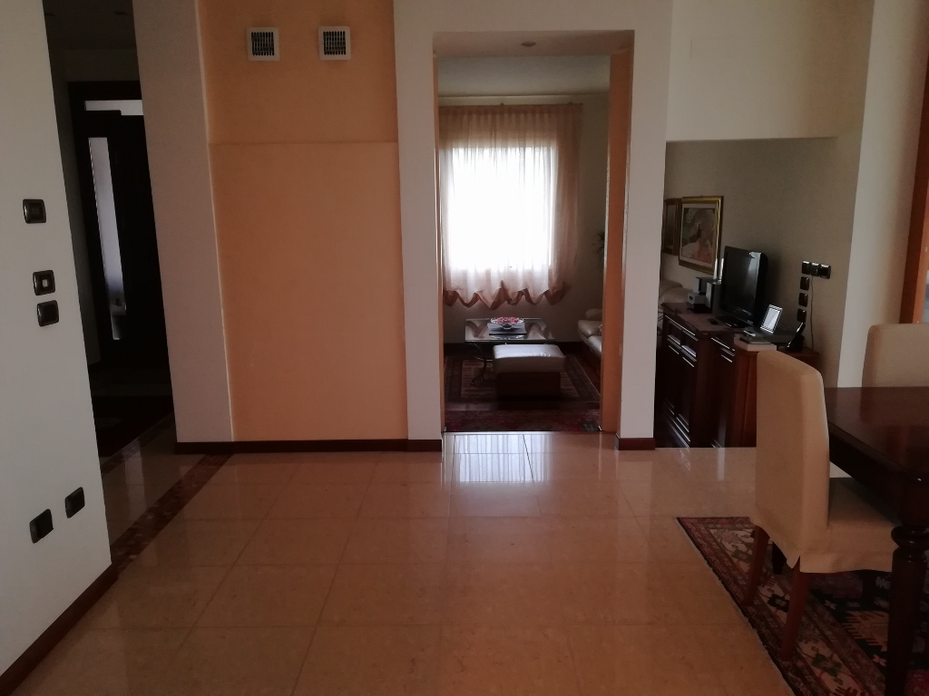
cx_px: 464
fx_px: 698
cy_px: 348
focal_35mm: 26
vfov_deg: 53.1
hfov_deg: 67.3
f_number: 2.2
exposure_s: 1/25
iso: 320
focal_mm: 3.83
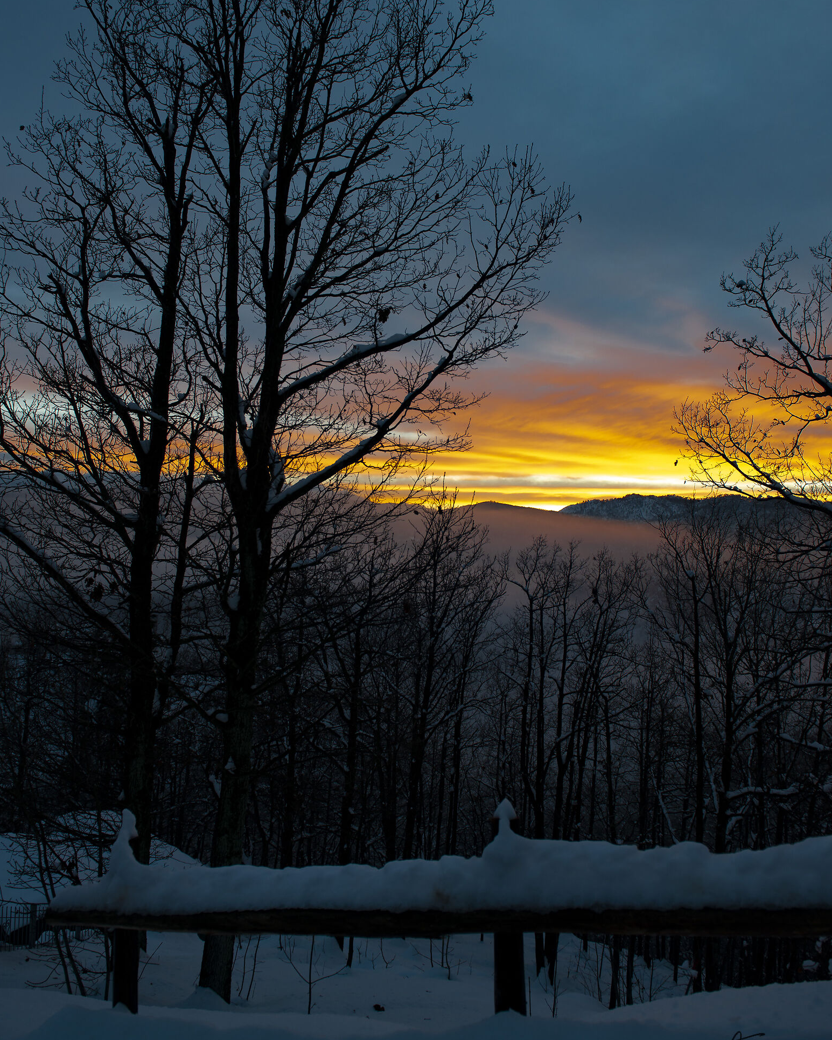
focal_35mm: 28
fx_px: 862
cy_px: 466
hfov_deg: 51.5
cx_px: 417
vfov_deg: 62.1
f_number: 5.6
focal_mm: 24
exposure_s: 1/100
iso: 320
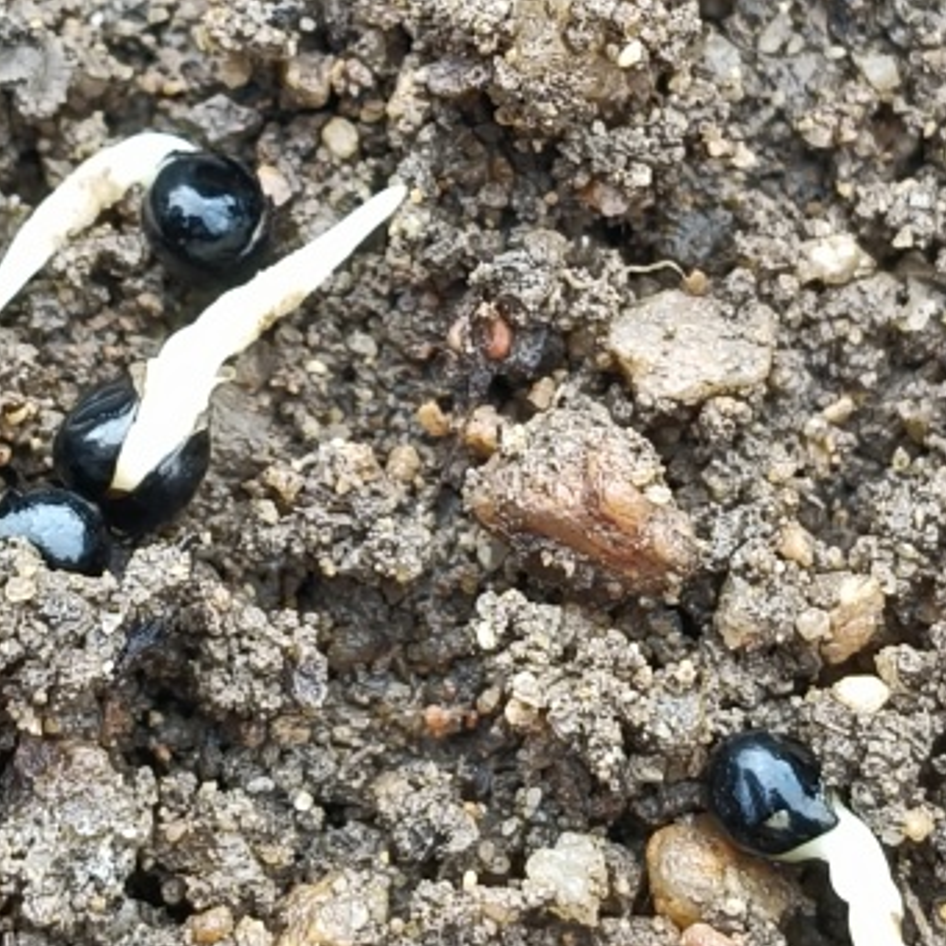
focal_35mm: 130
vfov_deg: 13.3
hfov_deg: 13.4
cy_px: 140
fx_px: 4019
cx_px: 458
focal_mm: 4.84
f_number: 1.8
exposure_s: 1/120
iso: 160
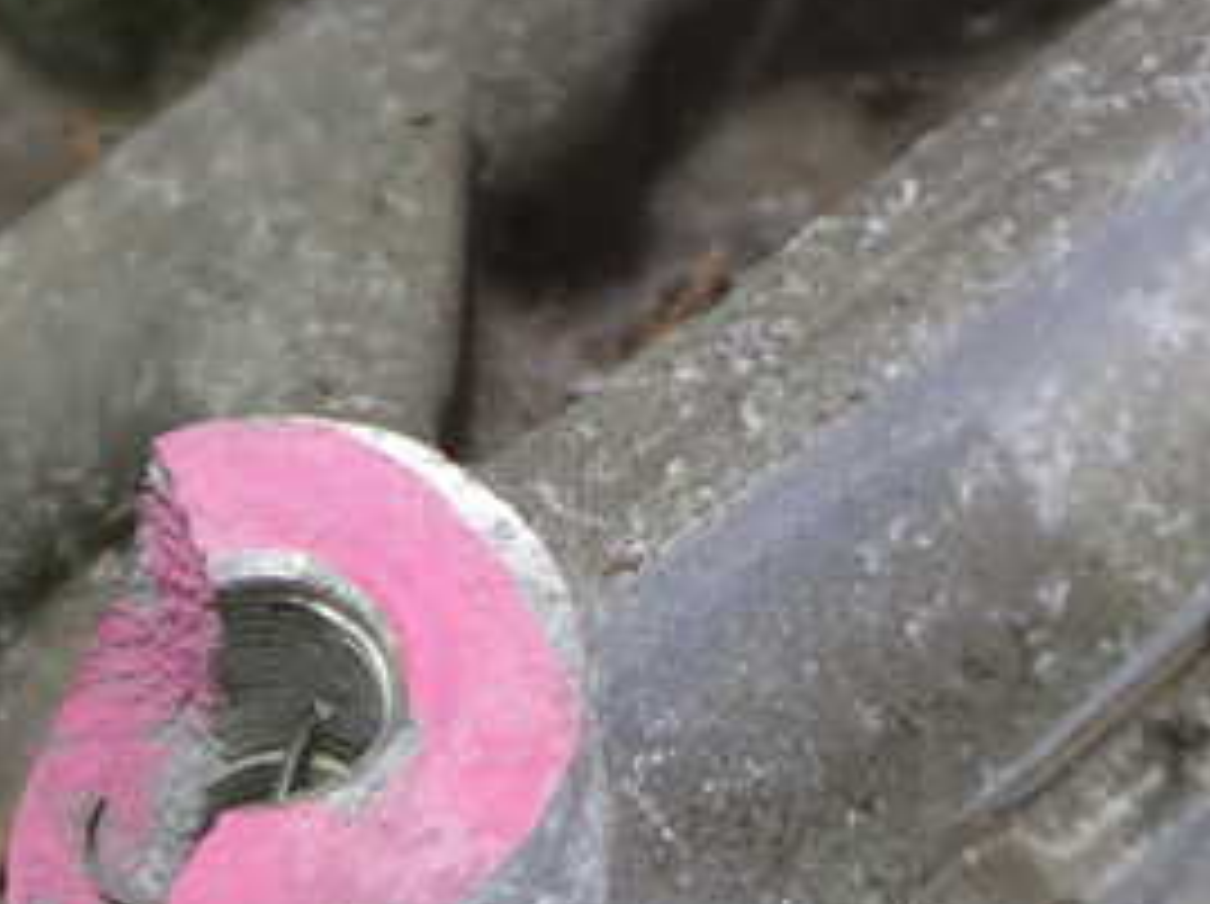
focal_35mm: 67
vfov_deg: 21.4
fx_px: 2339
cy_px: 796
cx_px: 369
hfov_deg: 28.7
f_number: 2.3
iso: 200
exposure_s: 1/60
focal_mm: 5.4
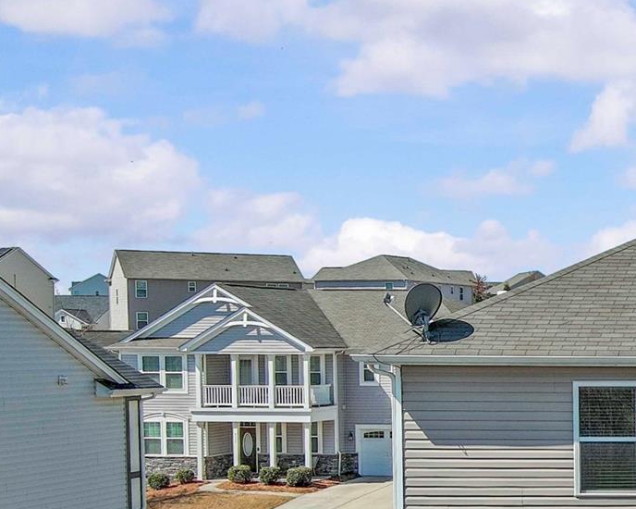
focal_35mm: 81
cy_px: 422
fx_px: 1524
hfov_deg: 20.9
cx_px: 881
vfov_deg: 18.7
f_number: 2.8
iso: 101
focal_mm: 10.57
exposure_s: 1/1900
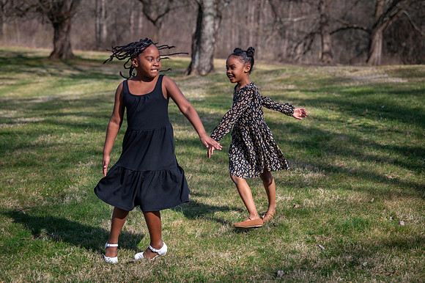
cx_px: 212
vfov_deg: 17.0
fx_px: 944
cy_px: 142
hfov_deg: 25.4
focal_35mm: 80
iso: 250
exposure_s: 1/1600
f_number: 4
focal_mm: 80
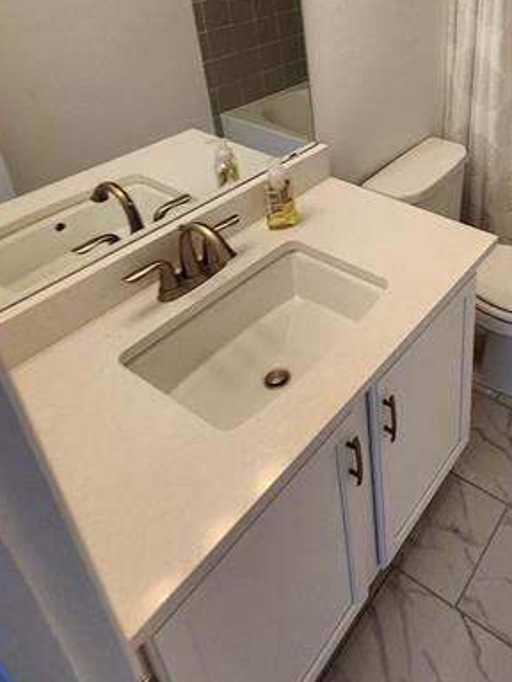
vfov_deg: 61.5
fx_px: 513
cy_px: 131
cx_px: 490
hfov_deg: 46.2
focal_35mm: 26
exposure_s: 1/60
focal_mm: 2.2
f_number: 2.2
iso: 200
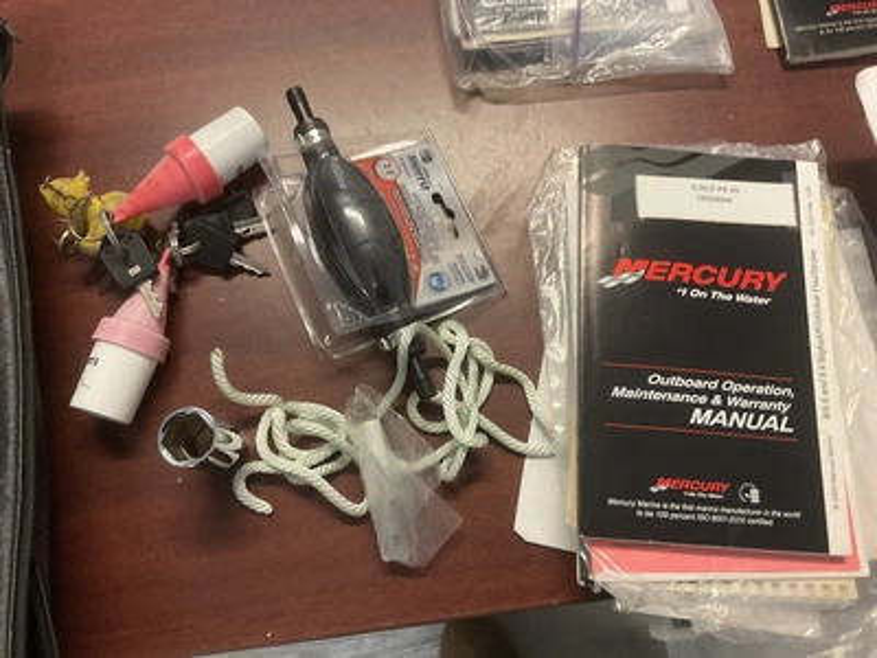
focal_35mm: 29
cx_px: 438
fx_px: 735
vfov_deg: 48.2
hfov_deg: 61.7
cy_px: 329
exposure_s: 1/60
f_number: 1.8
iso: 250
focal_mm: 3
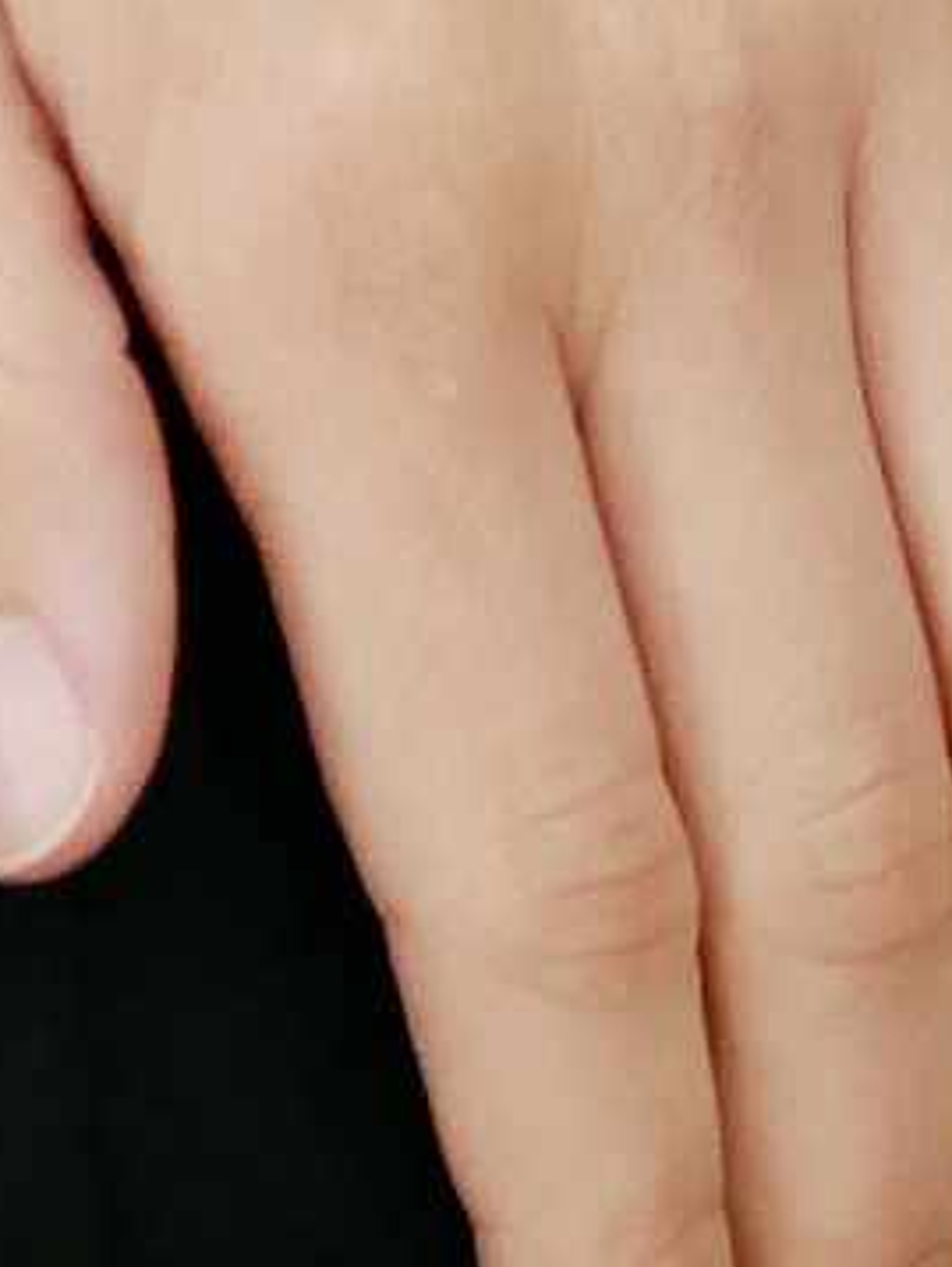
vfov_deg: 5.9
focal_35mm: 335
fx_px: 12269
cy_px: -403
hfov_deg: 4.4
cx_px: -290
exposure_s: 1/60
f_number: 1.7
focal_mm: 25
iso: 800
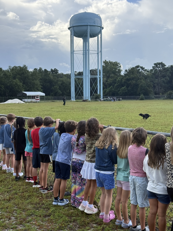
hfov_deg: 30.3
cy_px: 116
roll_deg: -1.8
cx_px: 86
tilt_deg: -4.0
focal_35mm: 48
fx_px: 320
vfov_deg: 39.7
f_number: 1.78
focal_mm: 6.76
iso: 100
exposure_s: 1/1013
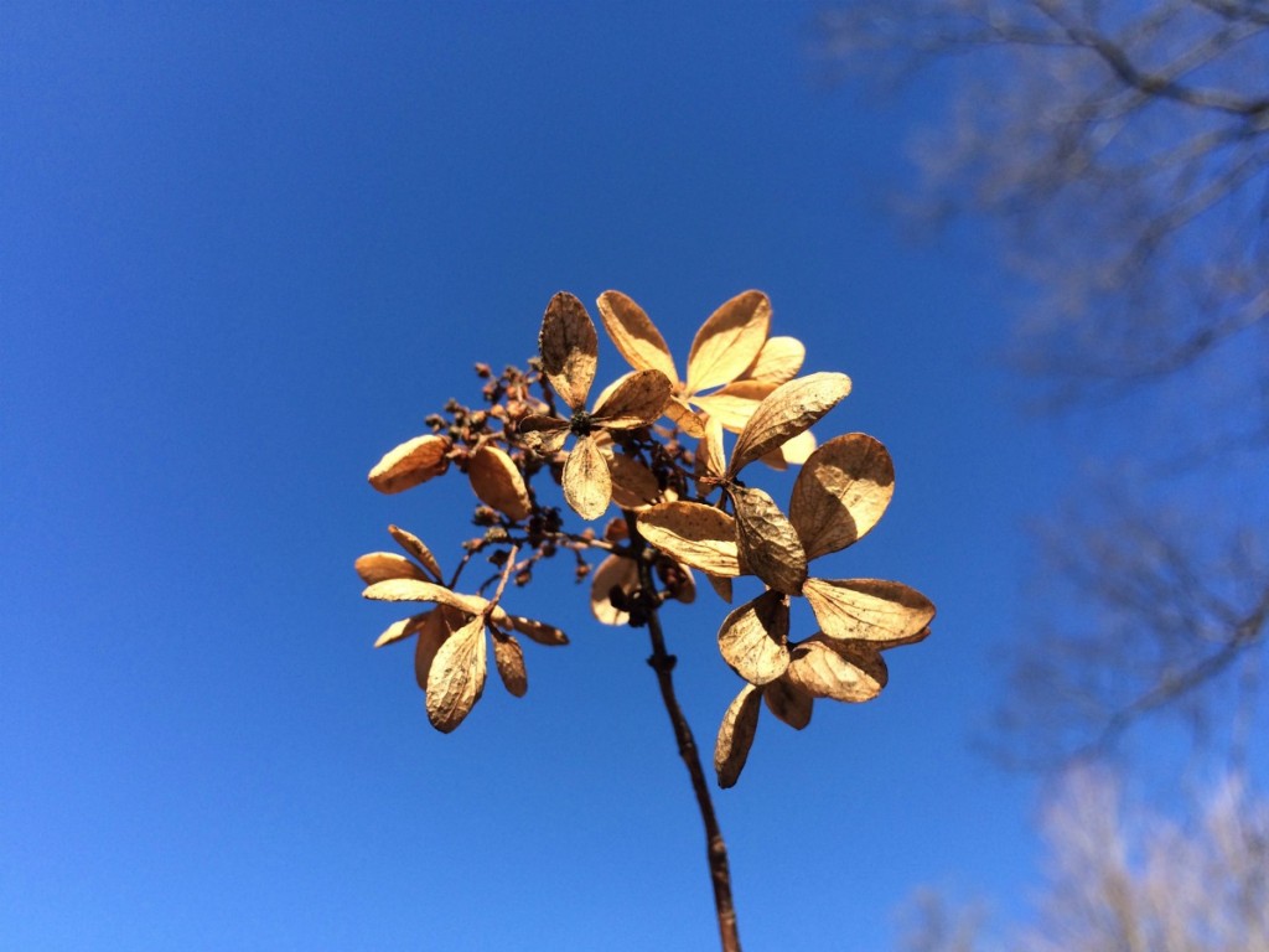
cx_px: 634
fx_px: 1063
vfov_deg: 48.2
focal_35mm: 29
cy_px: 476
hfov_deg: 61.7
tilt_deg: +53.1
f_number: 2.2
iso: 32
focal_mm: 4.15
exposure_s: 1/873
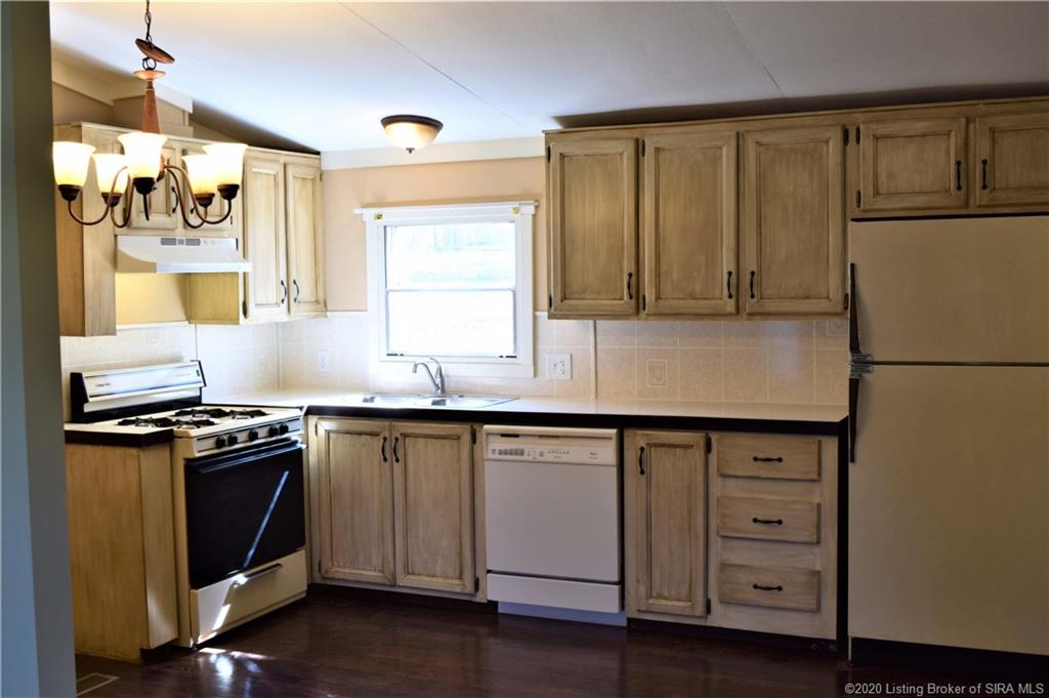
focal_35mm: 39
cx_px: 524
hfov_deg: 49.6
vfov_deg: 34.2
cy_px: 349
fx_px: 1135
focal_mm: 26
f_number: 8
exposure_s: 1/50
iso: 400
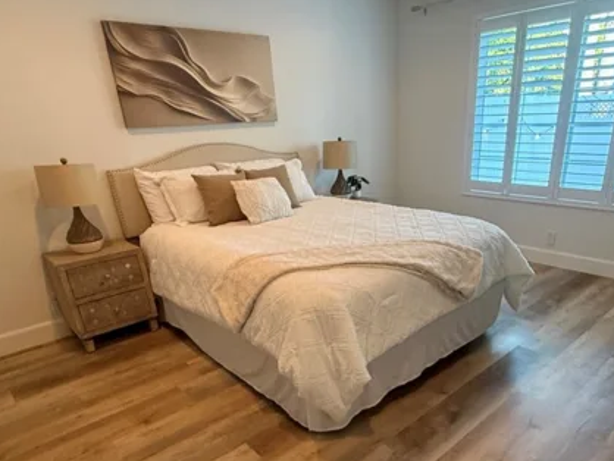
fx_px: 444
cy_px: 316
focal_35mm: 25
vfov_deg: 53.6
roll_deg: +2.2
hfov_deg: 68.9
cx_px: 359
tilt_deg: -23.7
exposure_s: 1/60
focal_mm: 2.22
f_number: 2.2
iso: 400
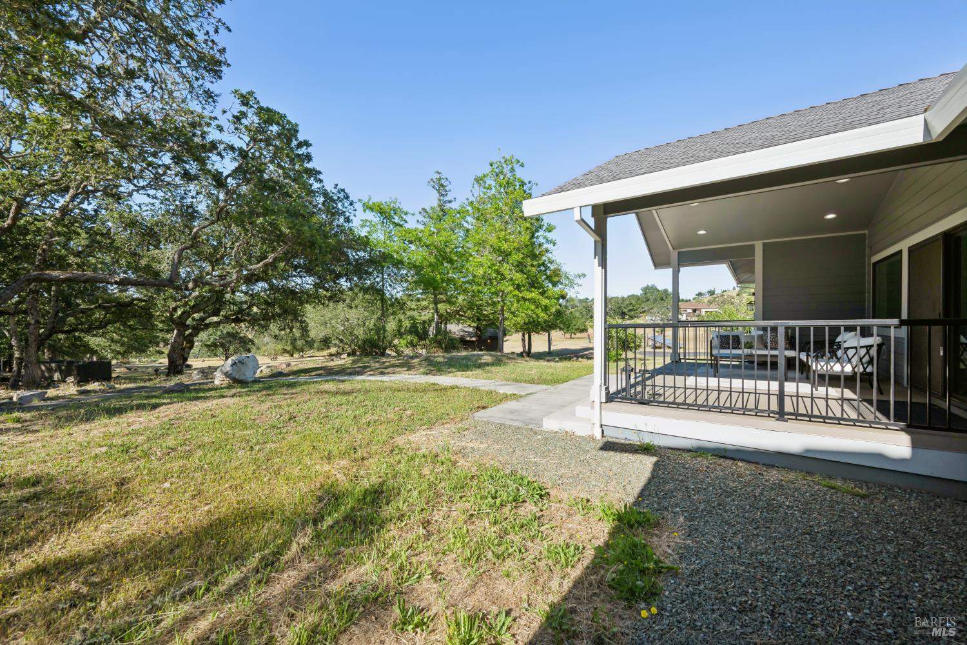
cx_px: 484
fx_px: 376
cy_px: 322
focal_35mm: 14
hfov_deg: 104.3
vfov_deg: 81.2
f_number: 9
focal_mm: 14
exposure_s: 1/400
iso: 250
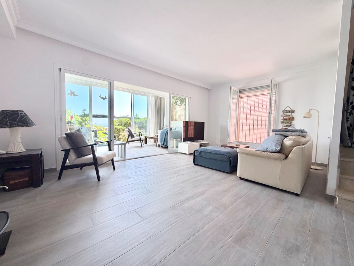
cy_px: 133
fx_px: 143
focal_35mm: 14
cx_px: 177
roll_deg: -1.0
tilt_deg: -3.1
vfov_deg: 85.7
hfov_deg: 102.1
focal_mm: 2.22
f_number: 2.2
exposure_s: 1/121
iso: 80
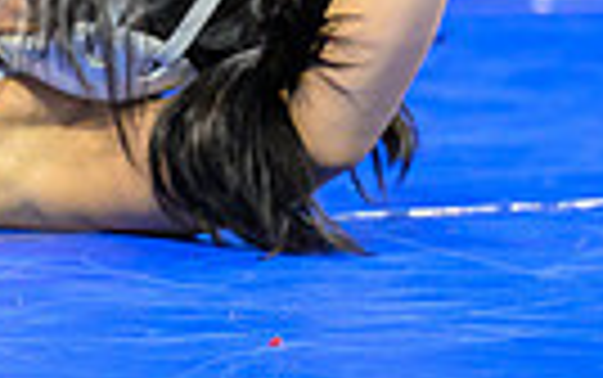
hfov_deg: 3.3
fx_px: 10329
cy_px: -282
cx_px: -739
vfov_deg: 2.1
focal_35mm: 628
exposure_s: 1/800
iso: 3200
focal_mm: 115
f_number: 2.8
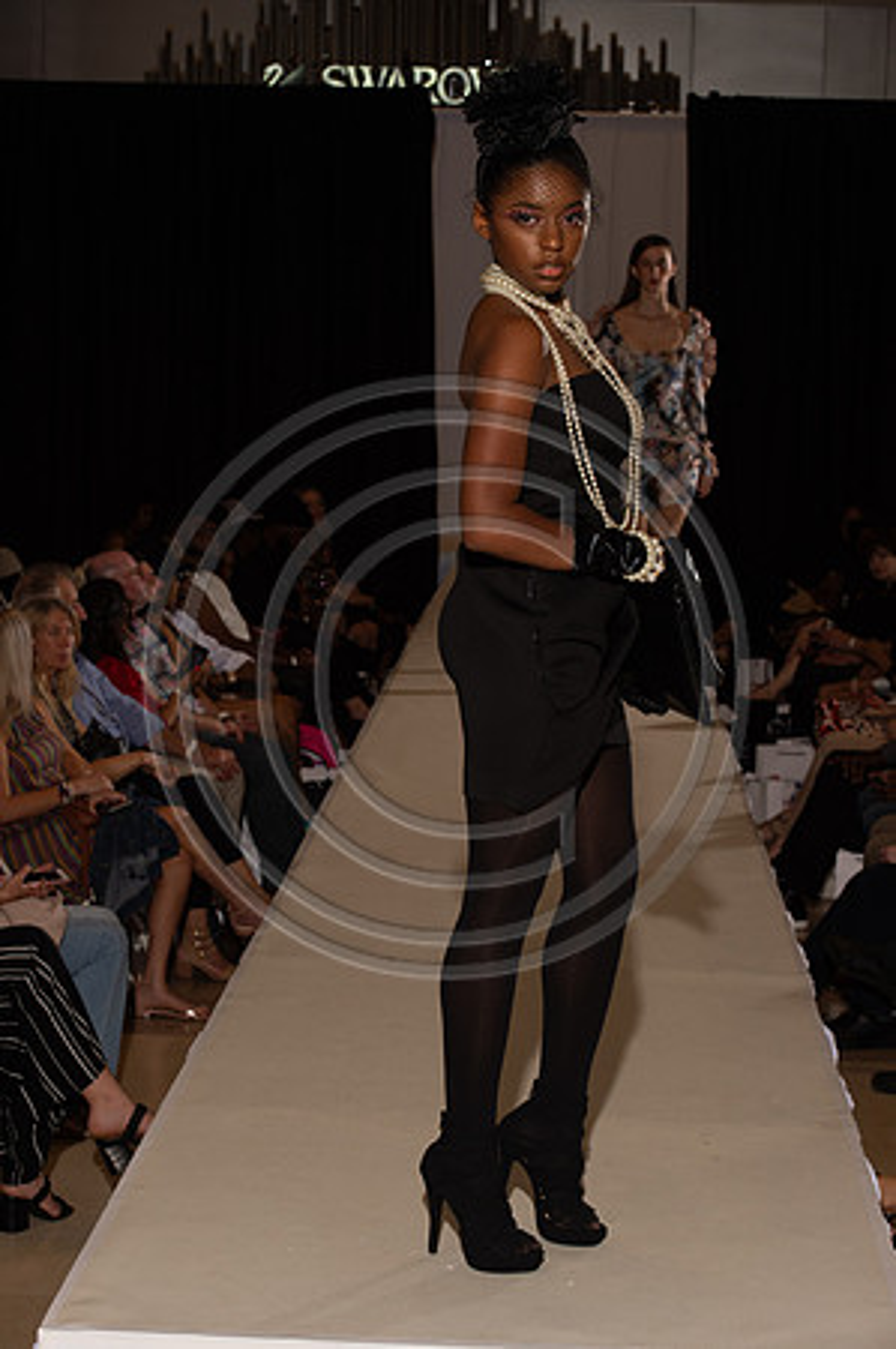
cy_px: 674
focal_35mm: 82
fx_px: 3068
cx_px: 448
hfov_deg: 16.6
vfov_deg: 24.8
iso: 800
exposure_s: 1/250
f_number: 9
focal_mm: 82
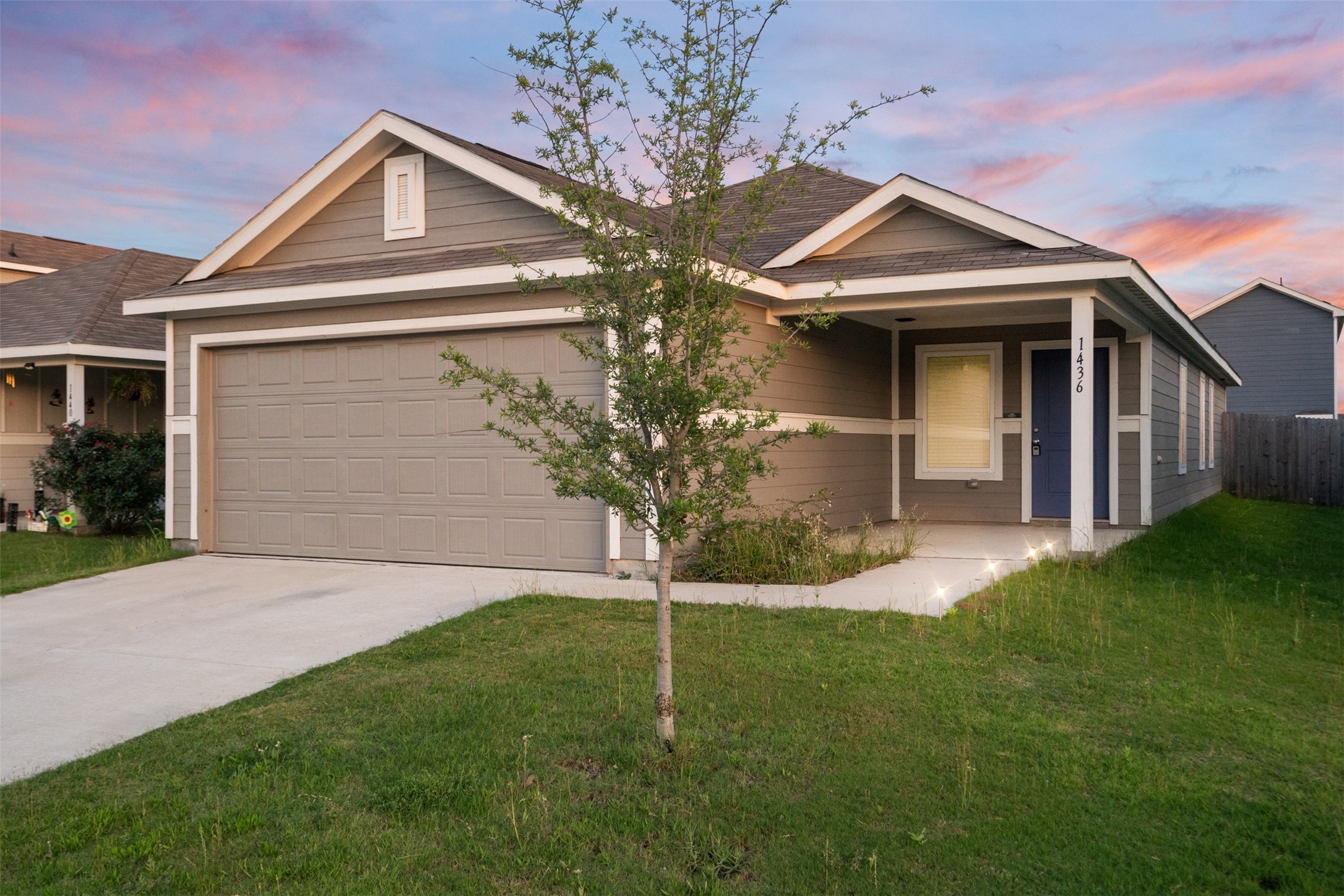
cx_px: 672
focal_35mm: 31
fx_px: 1157
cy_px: 448
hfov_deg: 60.3
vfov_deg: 42.3
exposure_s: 1/100
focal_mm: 31
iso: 800
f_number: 8
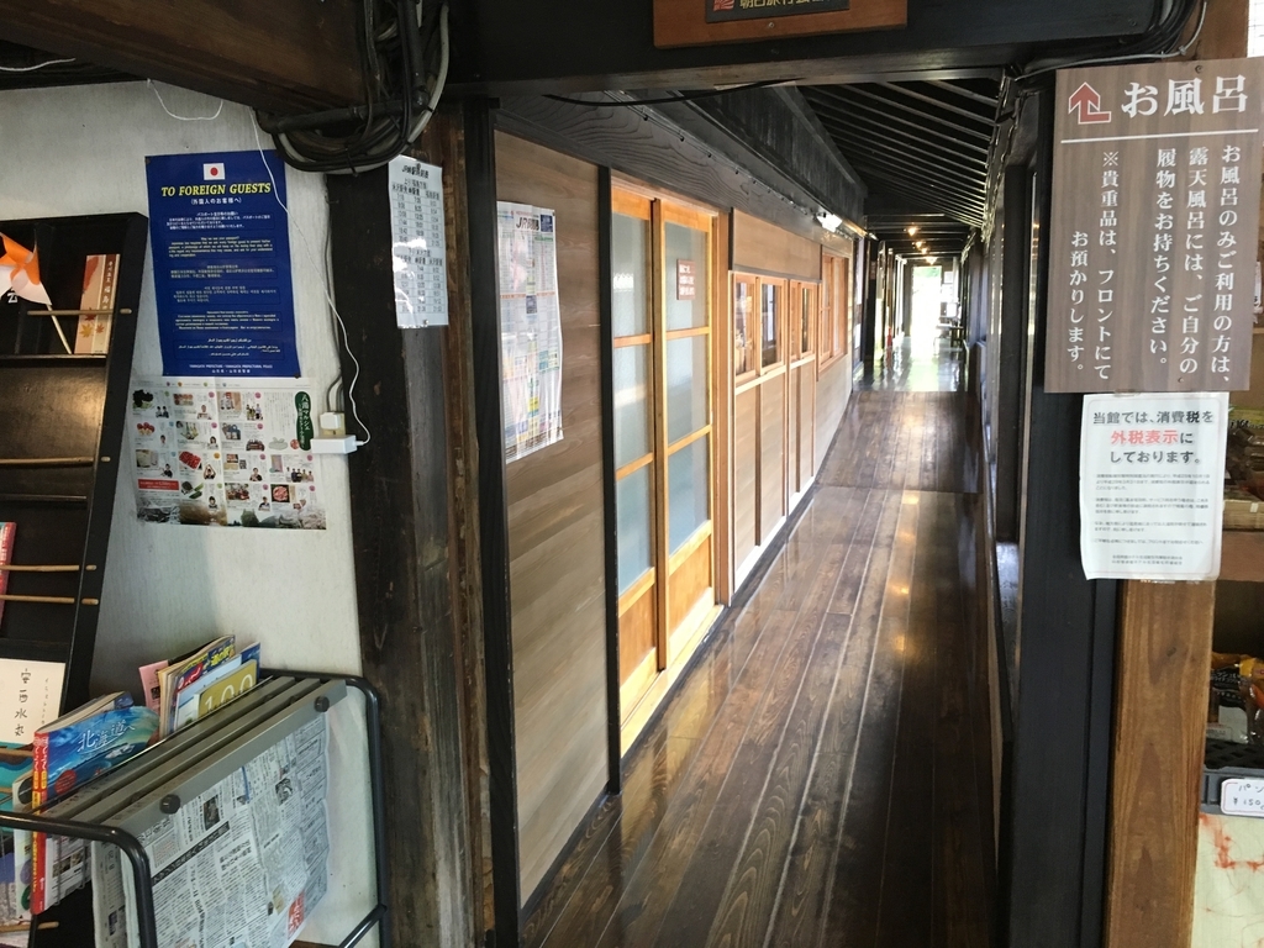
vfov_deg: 48.2
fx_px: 1059
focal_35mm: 29
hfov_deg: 61.7
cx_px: 632
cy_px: 474
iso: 125
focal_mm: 4.15
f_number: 2.2
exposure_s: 1/30
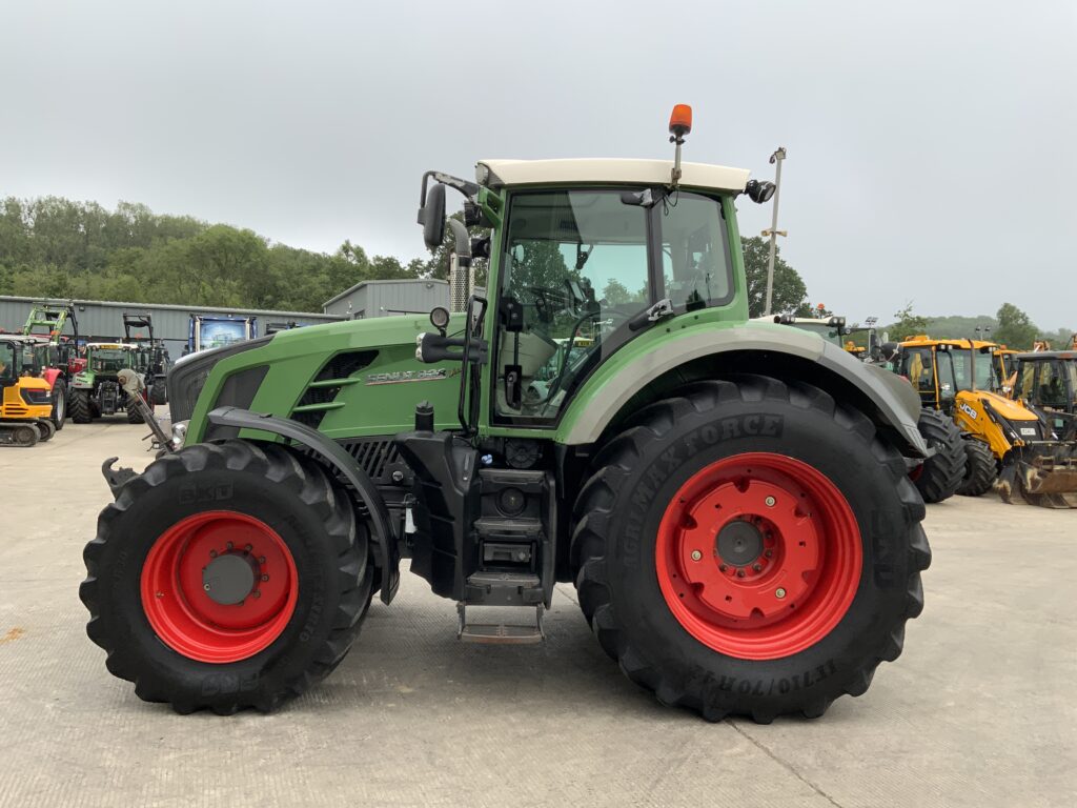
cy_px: 404
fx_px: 902
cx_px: 538
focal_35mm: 29
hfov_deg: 61.7
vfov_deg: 48.2
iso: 16
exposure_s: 1/221
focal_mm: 3
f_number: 1.8
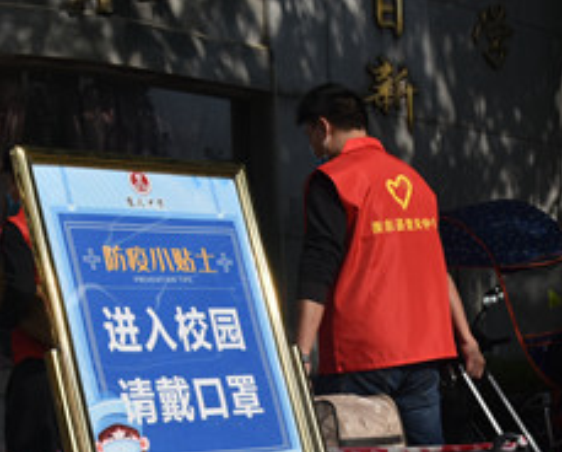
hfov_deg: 19.0
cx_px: 243
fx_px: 1683
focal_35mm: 101
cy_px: 372
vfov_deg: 15.2
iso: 100
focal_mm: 38
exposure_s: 1/500
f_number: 8
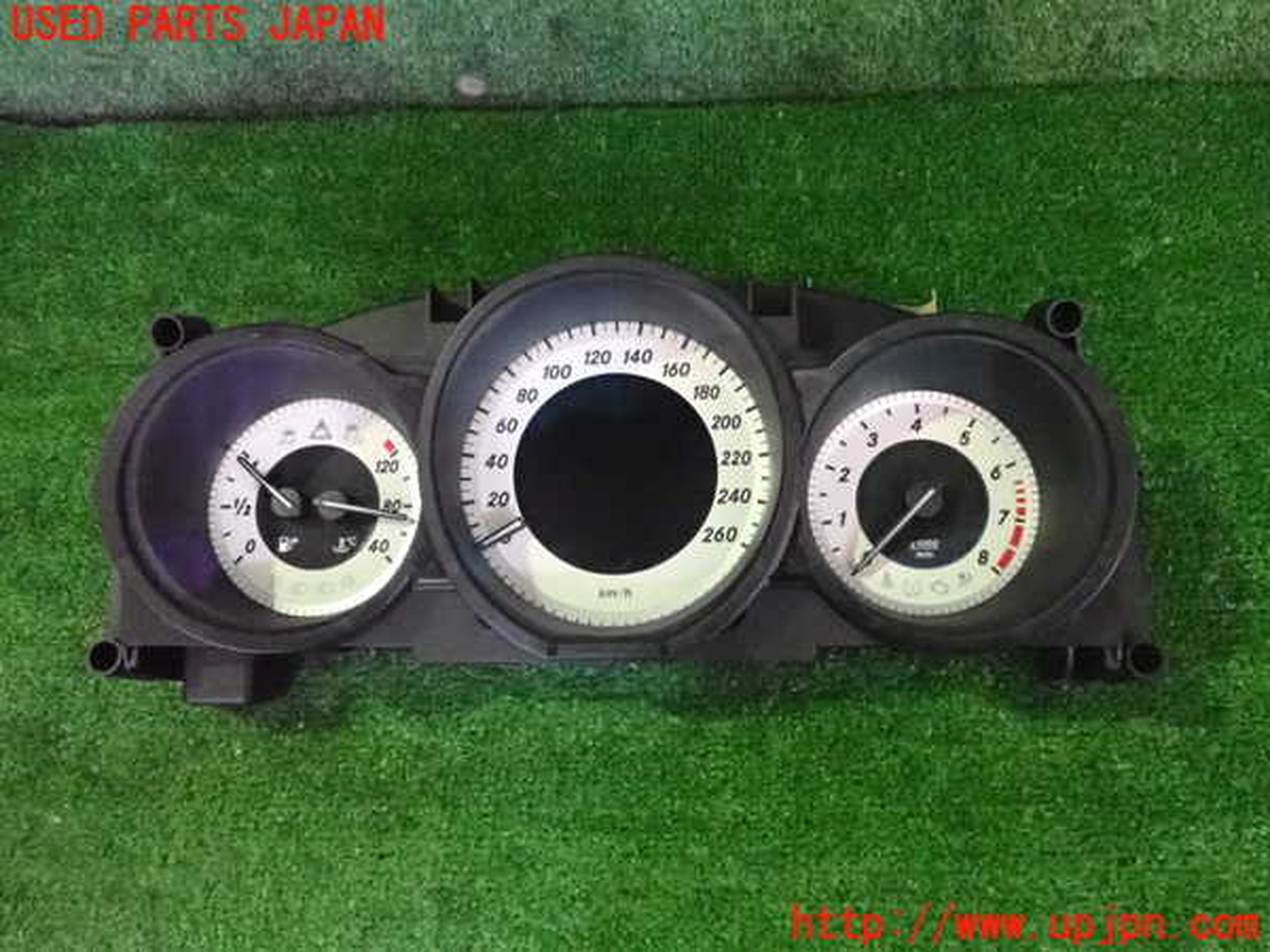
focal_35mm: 30
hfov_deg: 60.0
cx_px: 635
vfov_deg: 46.8
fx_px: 1101
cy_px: 476
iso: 6400
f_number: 2.3
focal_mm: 5.4
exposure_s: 1/200
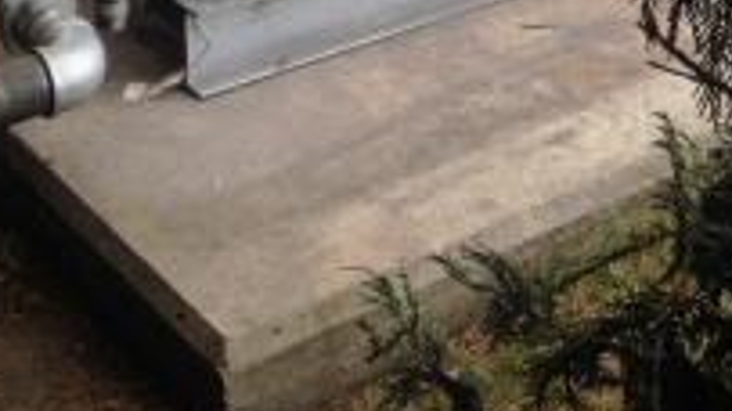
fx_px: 1630
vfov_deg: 12.8
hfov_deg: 25.2
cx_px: 263
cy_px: -379
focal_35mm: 84
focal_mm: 4.28
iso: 50
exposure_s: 1/165
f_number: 2.4
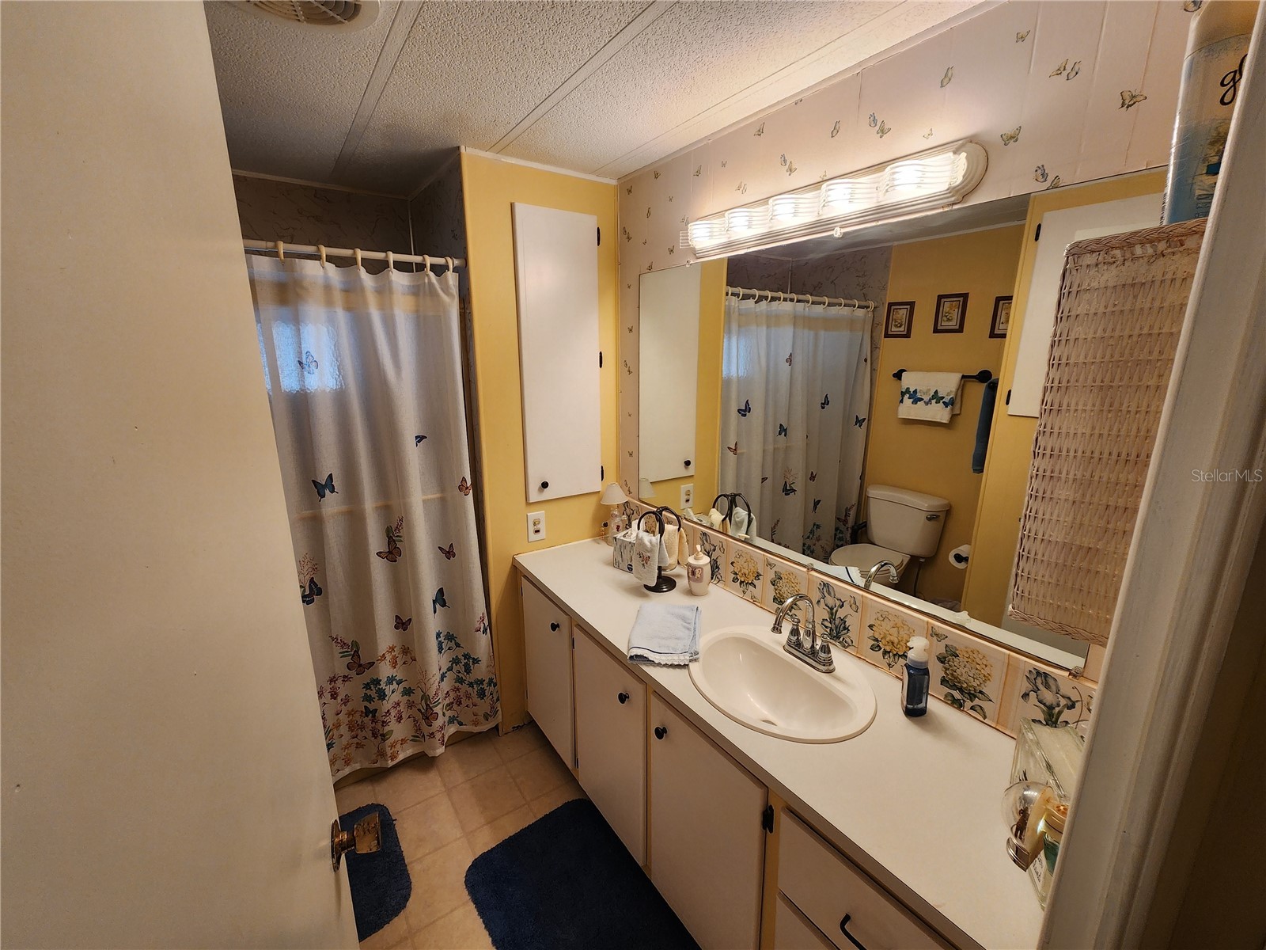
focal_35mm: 13
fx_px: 475
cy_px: 475
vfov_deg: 89.9
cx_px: 633
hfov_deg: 106.2
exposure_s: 1/60
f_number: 2.2
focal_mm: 2.2
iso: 100
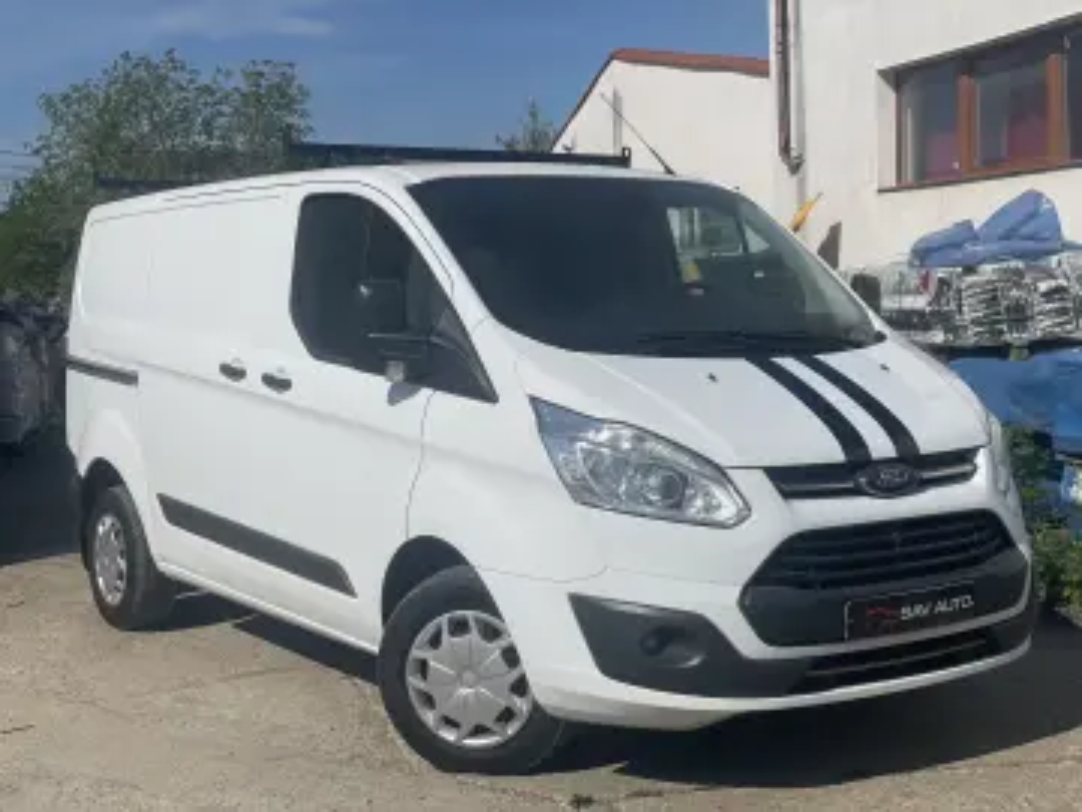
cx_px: 541
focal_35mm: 52
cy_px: 406
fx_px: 1625
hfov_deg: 36.8
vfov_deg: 28.0
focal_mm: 6
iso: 25
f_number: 2
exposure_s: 1/6849
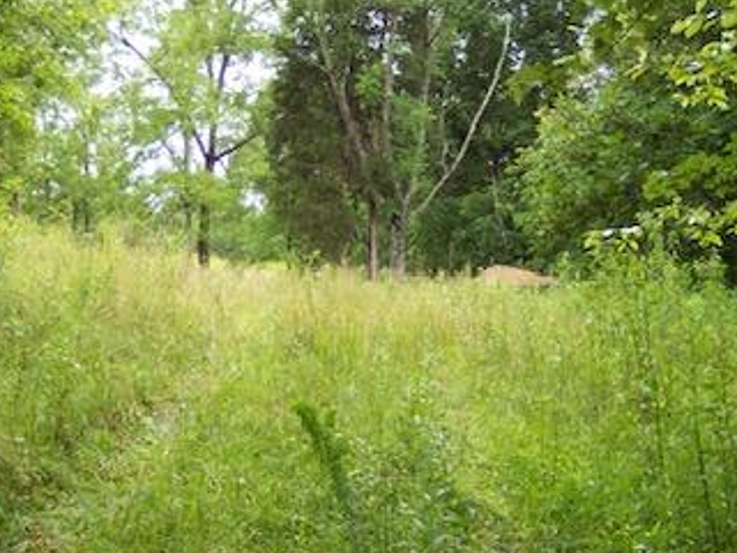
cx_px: 373
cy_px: 250
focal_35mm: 76
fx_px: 1618
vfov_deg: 19.4
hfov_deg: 25.7
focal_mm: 8
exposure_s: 1/250
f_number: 2.8
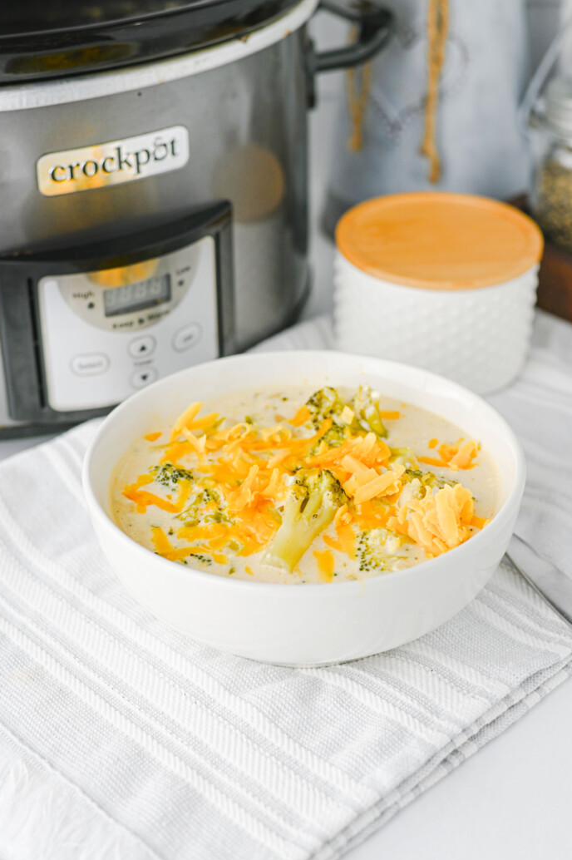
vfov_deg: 34.5
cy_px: 392
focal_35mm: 58
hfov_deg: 23.3
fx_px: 1384
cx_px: 312
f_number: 4.5
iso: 180
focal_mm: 50
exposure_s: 1/100
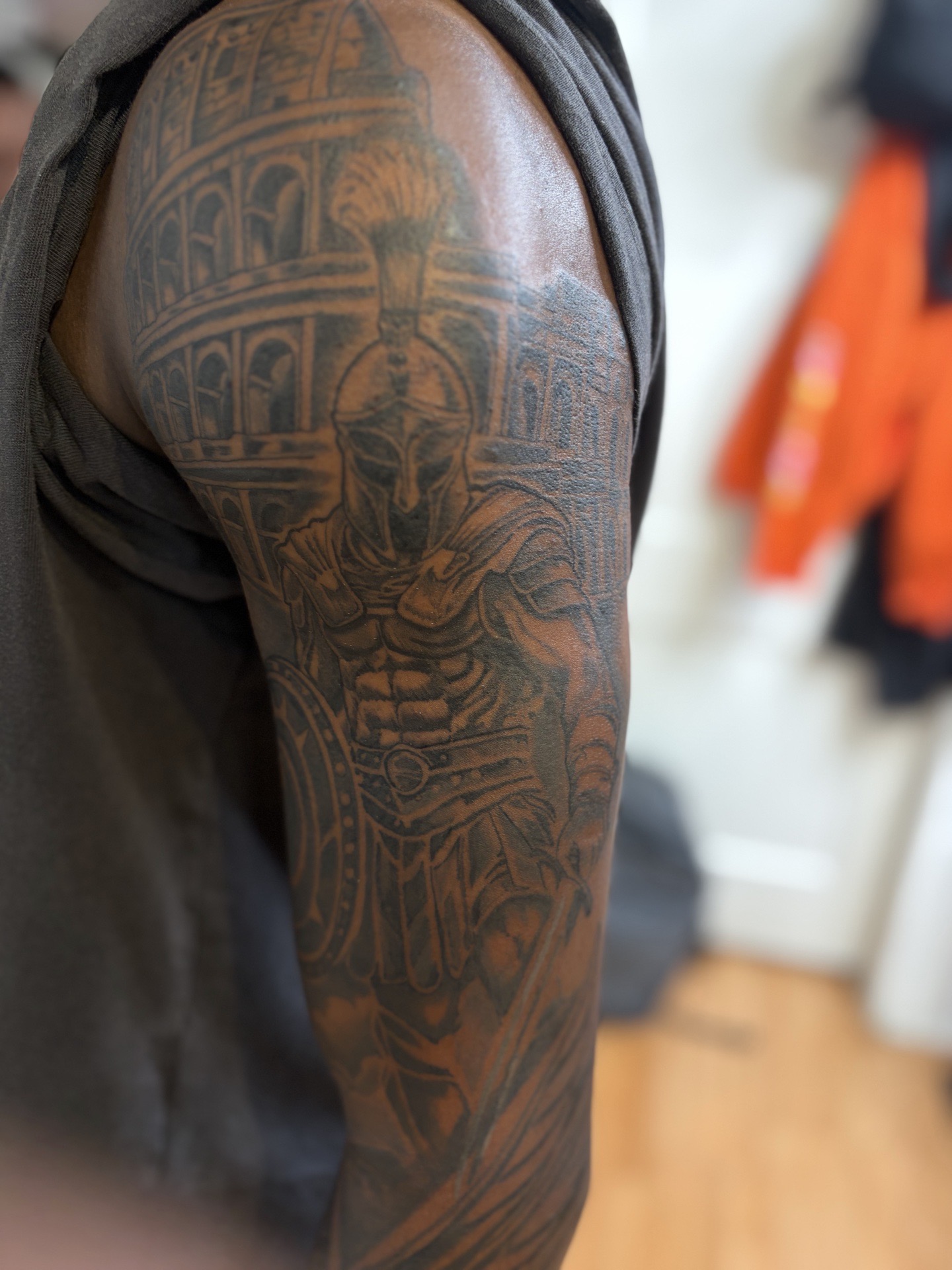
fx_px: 953
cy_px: 635
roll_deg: -4.1
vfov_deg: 67.3
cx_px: 476
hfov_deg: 53.1
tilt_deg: -23.2
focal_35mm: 26
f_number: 1.6
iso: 125
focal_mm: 5.96
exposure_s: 1/60
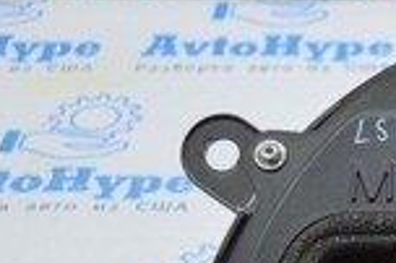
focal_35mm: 152
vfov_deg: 8.7
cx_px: 534
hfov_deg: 13.0
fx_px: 1670
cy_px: 436
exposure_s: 1/60
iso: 400
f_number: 4
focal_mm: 24
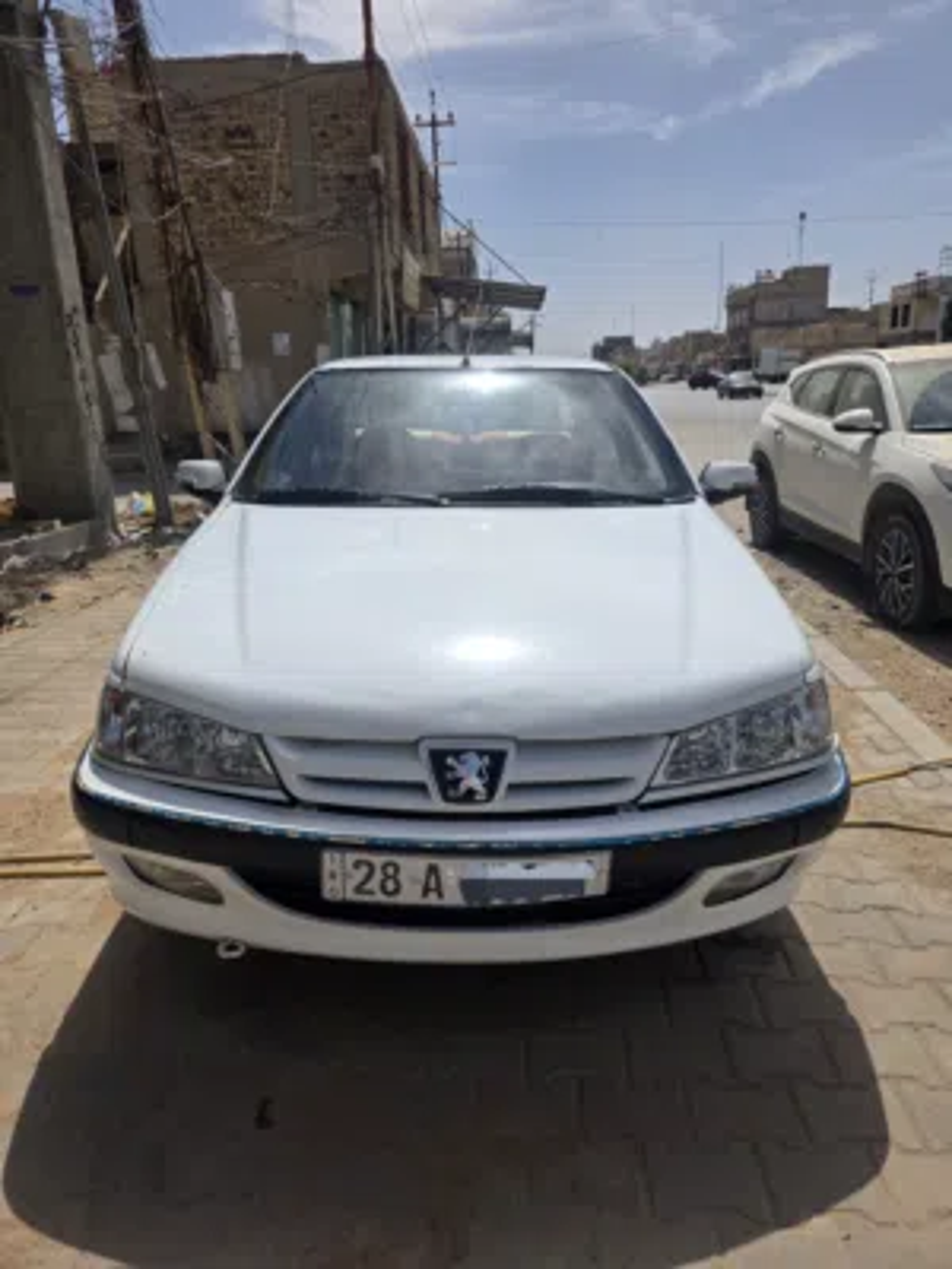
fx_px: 843
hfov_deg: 58.9
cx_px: 476
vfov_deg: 73.9
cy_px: 634
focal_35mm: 23
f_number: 1.7
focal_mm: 6.3
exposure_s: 1/10000
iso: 64
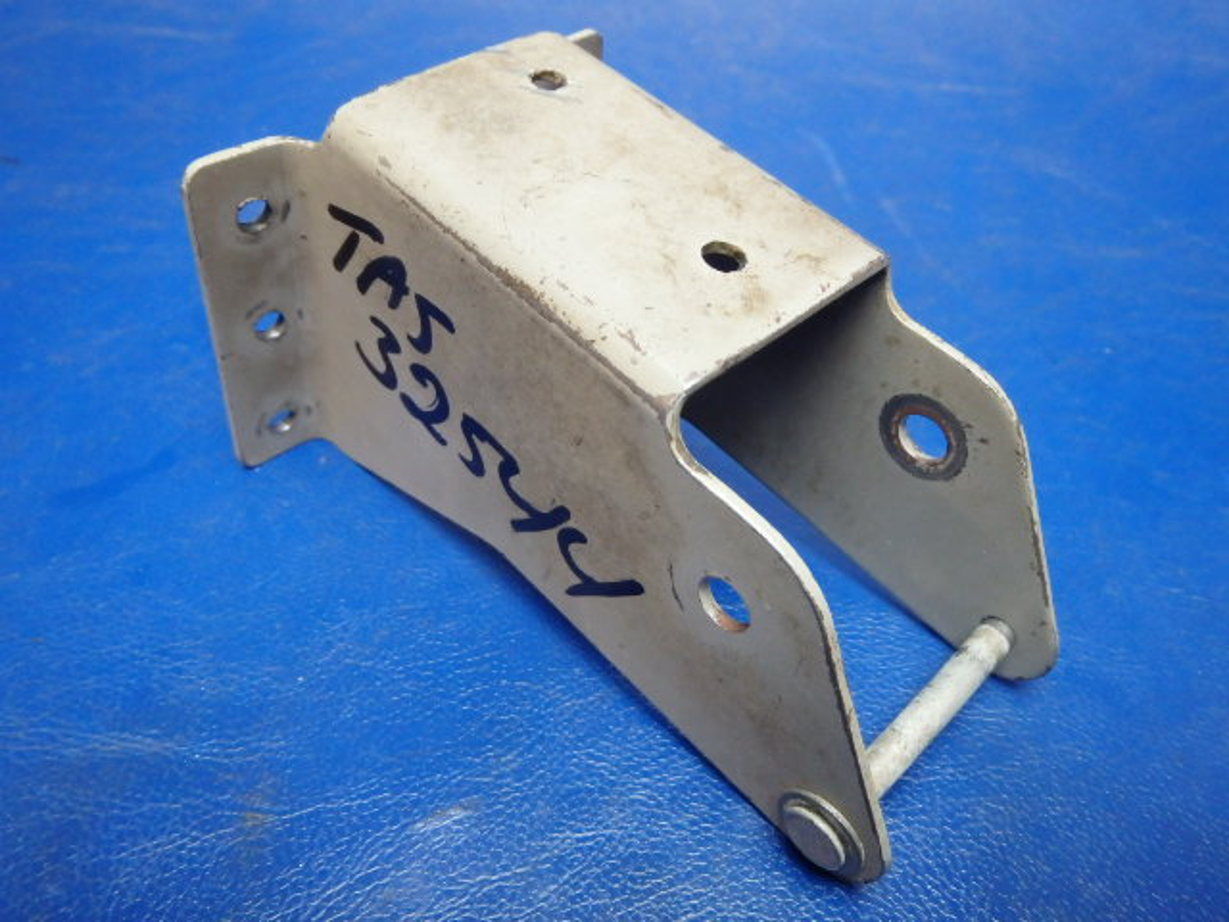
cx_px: 614
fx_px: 994
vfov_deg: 49.7
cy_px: 461
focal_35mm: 28
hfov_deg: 63.4
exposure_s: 1/30
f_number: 3.9
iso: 640
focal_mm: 5
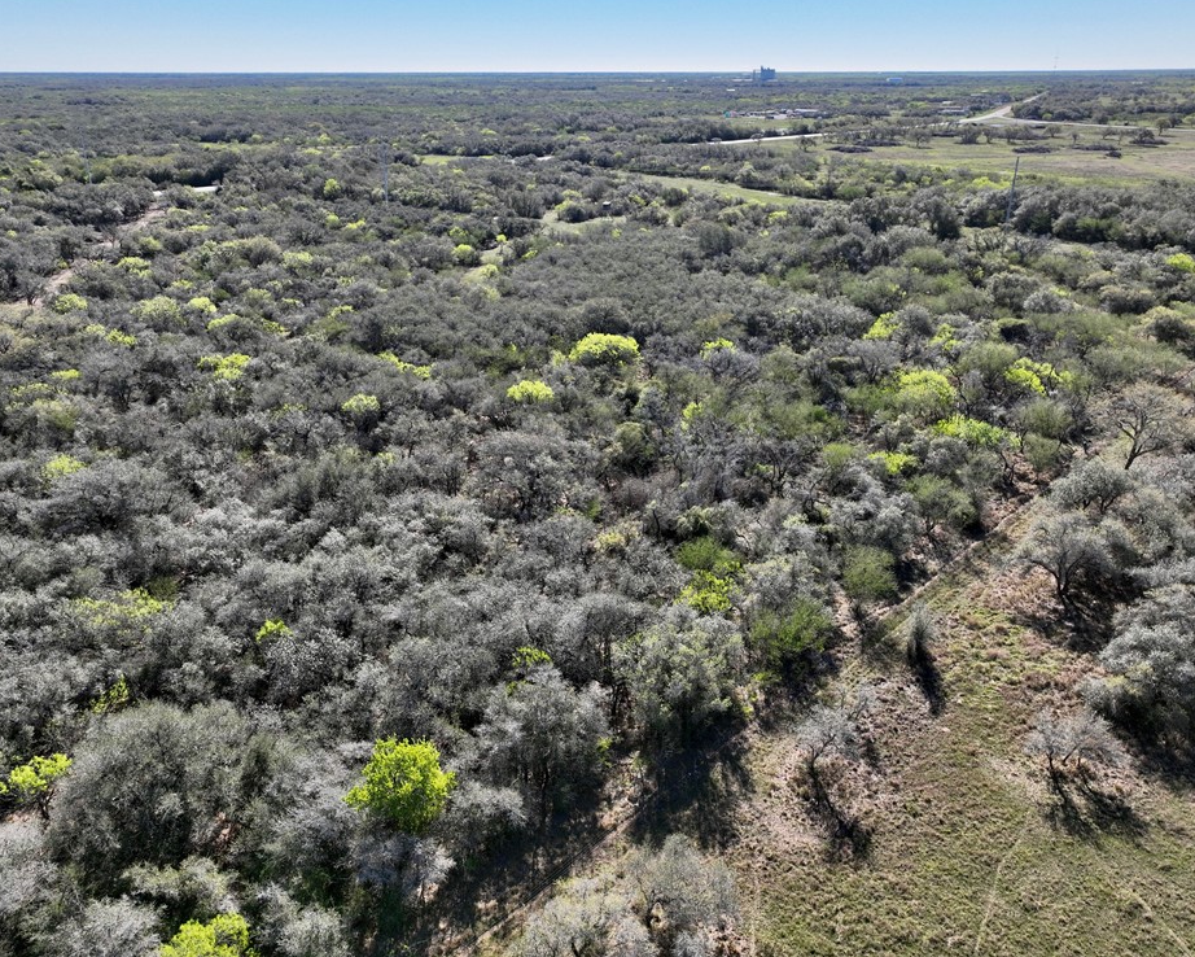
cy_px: 479
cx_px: 574
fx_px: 920
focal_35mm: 26
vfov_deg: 54.9
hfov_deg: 66.0
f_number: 2.8
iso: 330
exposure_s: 1/3200
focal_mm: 12.29
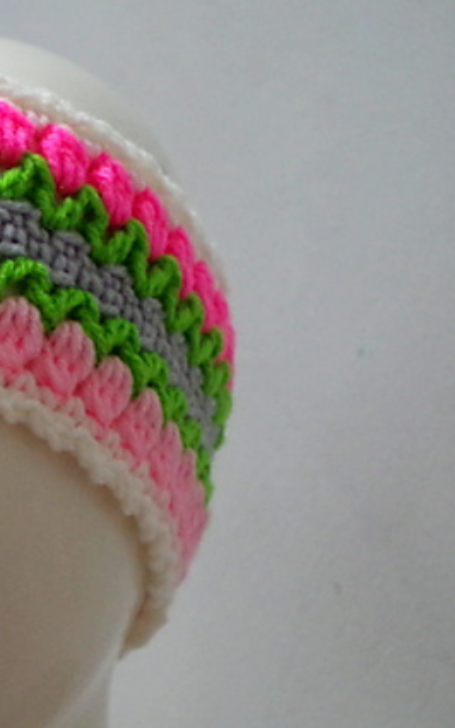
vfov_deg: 16.6
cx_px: -60
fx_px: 2497
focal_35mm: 126
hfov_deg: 10.3
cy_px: 363
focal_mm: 55
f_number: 5.6
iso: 1600
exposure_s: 1/15
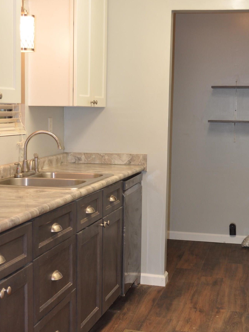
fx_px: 633
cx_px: 95
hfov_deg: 22.2
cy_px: 172
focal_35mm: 66
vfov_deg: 29.4
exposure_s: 1/30
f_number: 4.2
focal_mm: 26
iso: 400
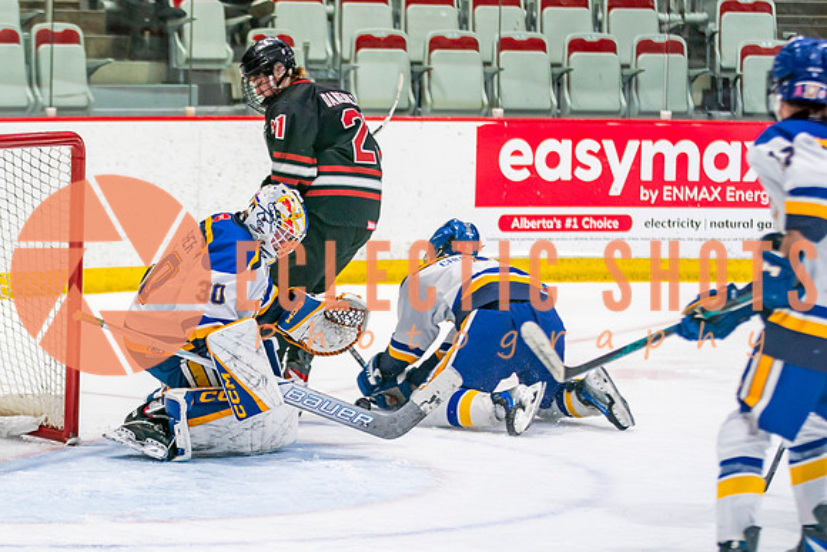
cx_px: 242
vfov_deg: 7.1
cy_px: 353
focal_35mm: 194
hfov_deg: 10.6
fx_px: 4468
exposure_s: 1/640
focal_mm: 115
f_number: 2.8
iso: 500
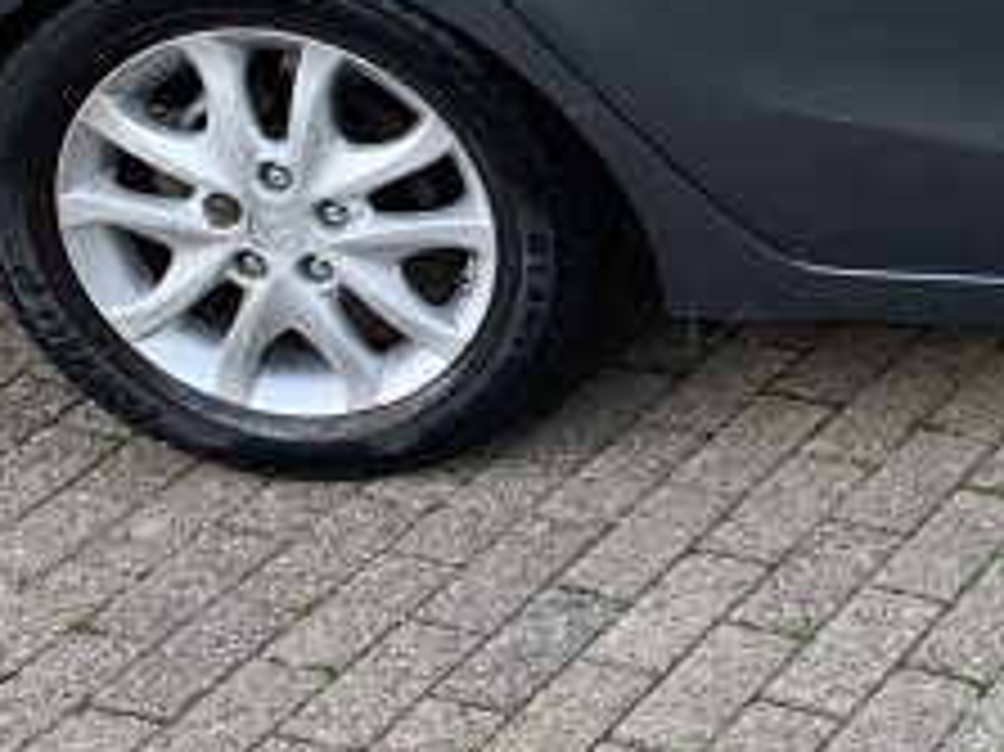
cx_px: 1616
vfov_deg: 14.0
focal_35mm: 105
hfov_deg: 16.6
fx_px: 3044
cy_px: 164
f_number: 1.8
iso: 64
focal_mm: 4.25
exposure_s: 1/121
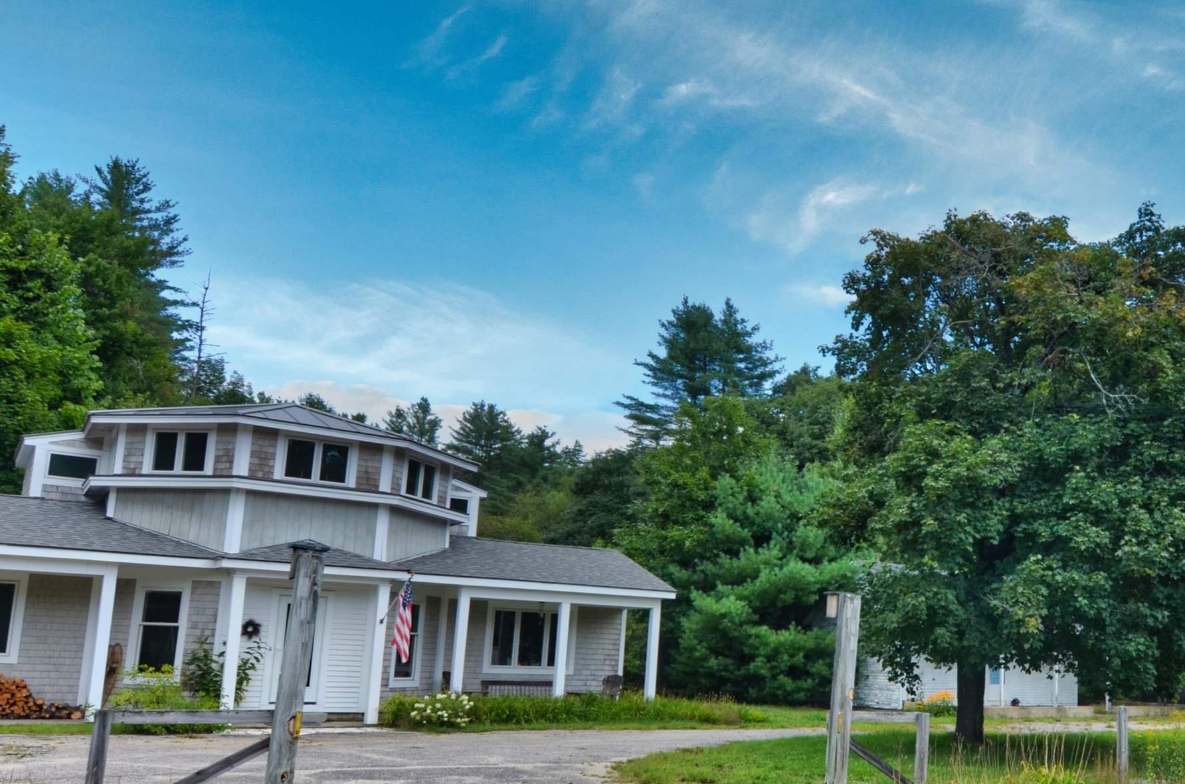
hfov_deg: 56.3
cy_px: 499
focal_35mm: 31
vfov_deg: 41.8
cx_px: 936
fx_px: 1018
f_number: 8
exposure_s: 1/250
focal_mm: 12
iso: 180
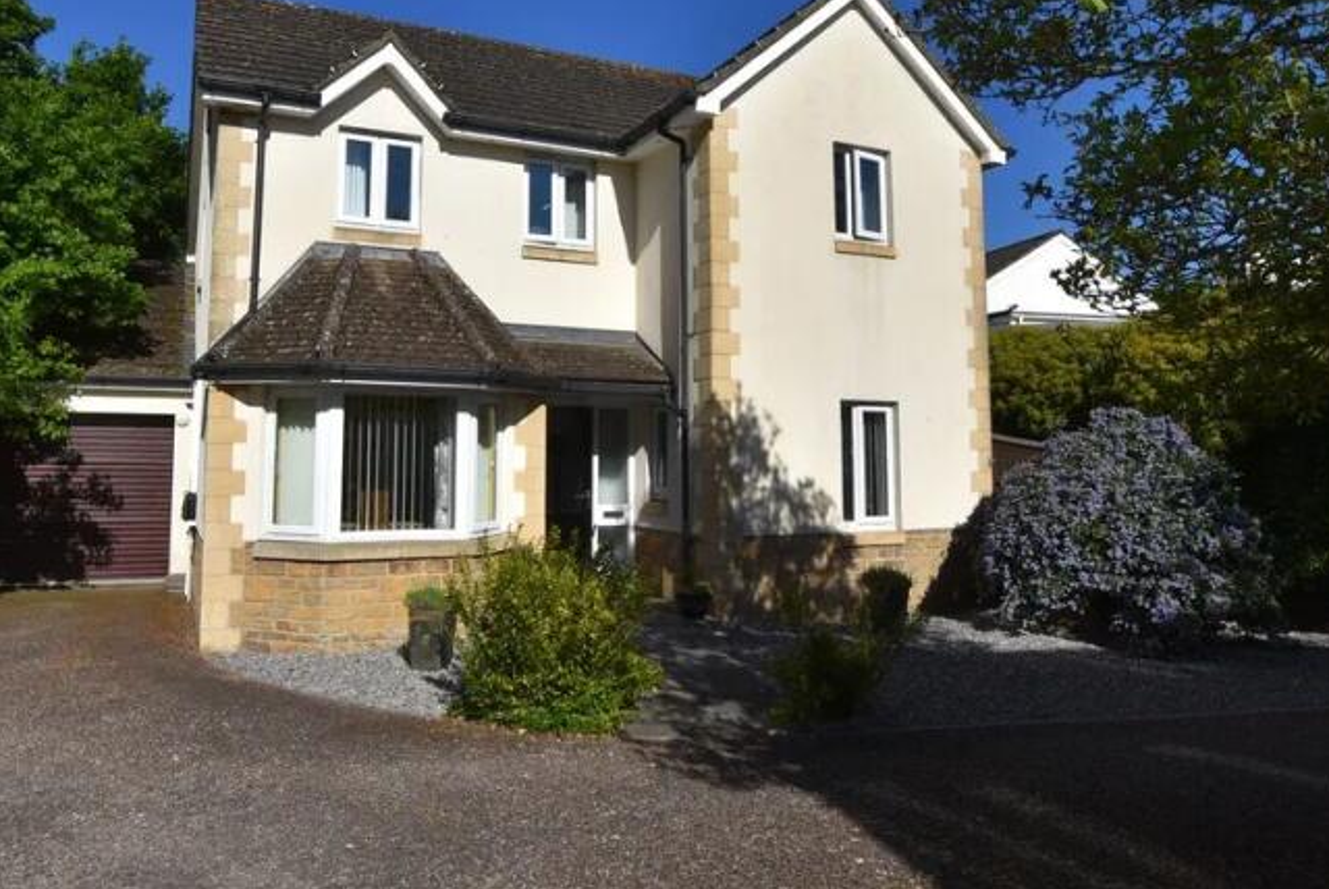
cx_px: 561
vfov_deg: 53.2
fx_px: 887
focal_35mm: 24
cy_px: 405
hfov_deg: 73.2
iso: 100
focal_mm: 10
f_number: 10
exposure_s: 1/250
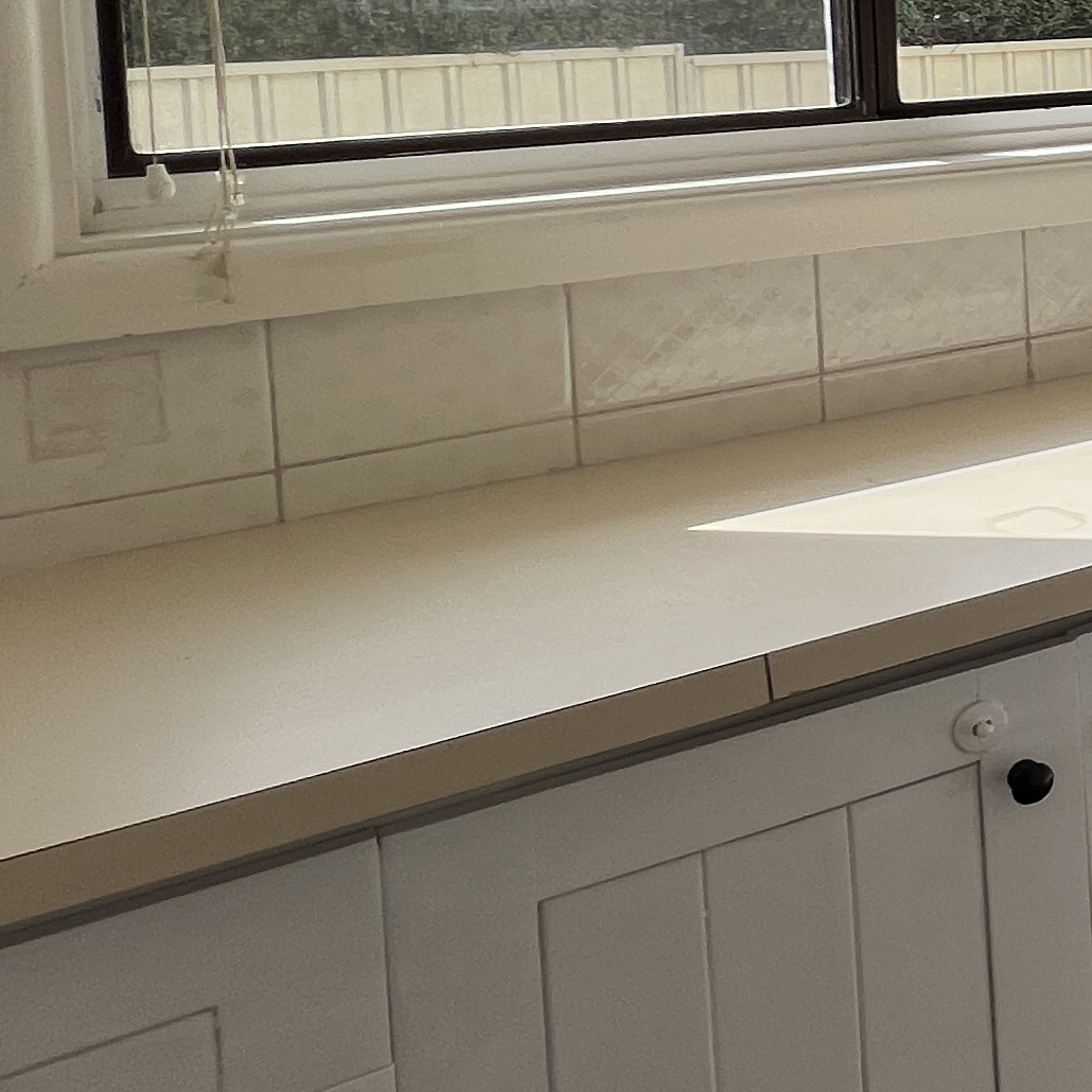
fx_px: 1606
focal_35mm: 45
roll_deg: +1.6
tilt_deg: -3.0
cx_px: 1819
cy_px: 38
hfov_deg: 24.2
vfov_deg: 34.6
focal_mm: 1.57
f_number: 1.8
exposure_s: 1/367
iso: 32
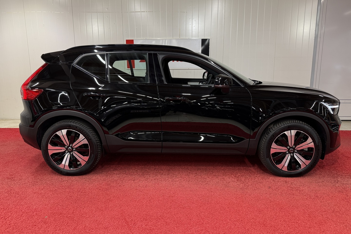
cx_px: 176
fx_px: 244
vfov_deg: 51.3
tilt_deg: -9.4
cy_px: 113
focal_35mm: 25
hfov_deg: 71.5
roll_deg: +0.4
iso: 200
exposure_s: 1/110
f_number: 1.78
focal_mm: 6.76
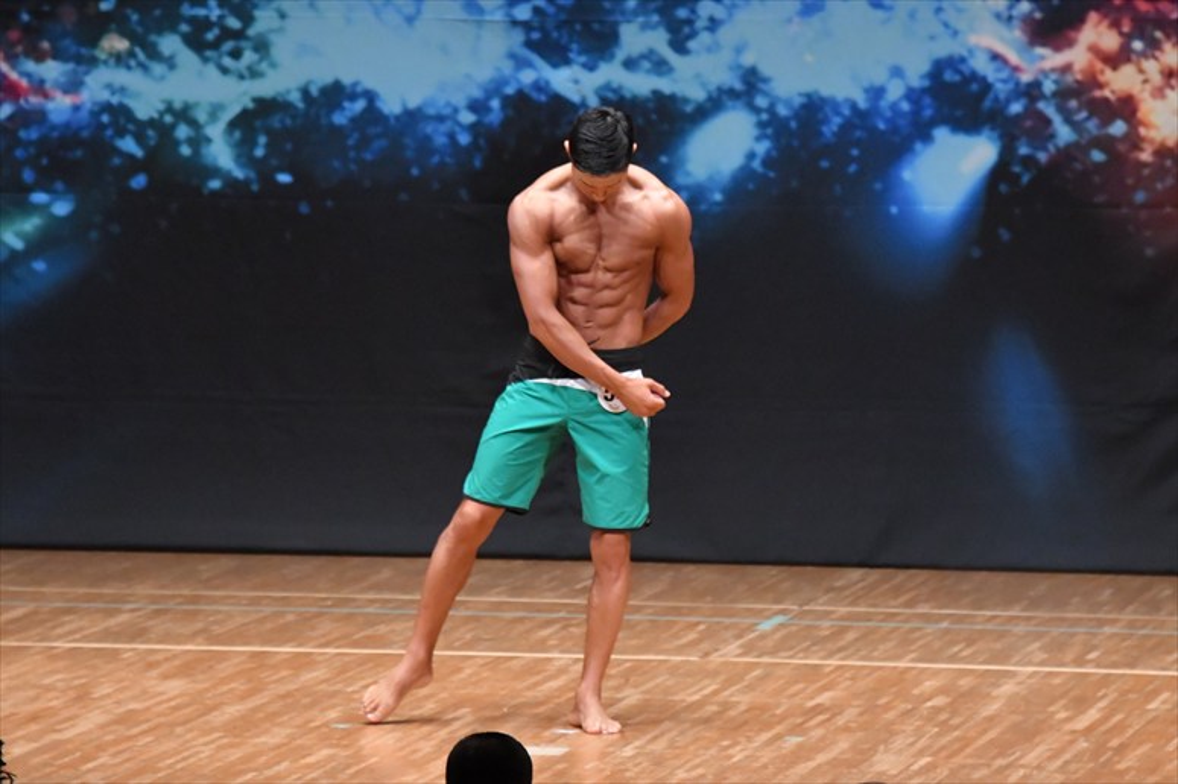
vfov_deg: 5.1
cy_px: 392
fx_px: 8831
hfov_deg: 7.6
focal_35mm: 270
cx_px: 589
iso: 8000
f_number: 5.6
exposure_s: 1/400
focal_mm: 180
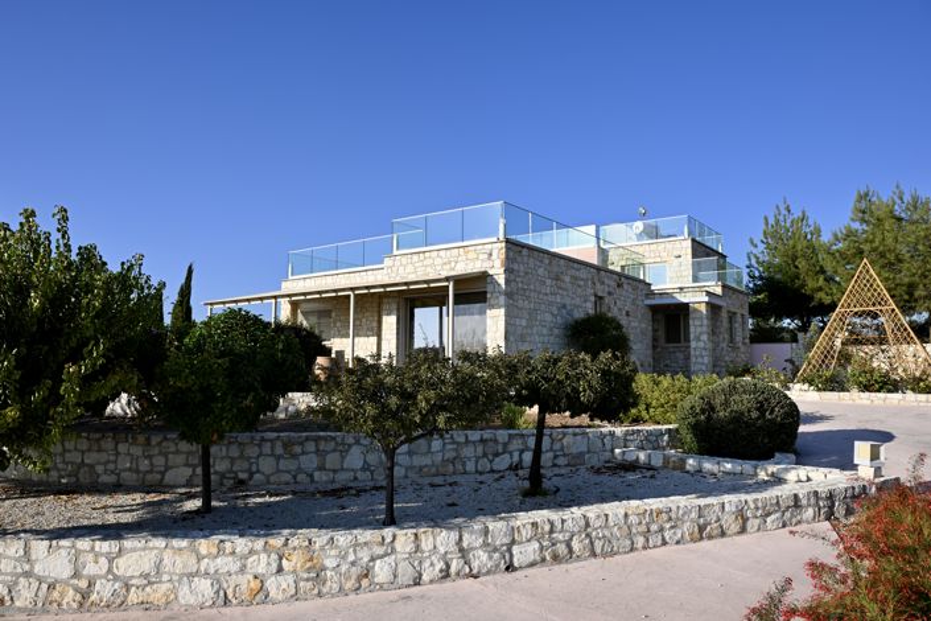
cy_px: 310
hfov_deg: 73.7
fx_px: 621
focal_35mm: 24
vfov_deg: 53.1
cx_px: 466
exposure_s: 1/250
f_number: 11
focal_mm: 24
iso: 200
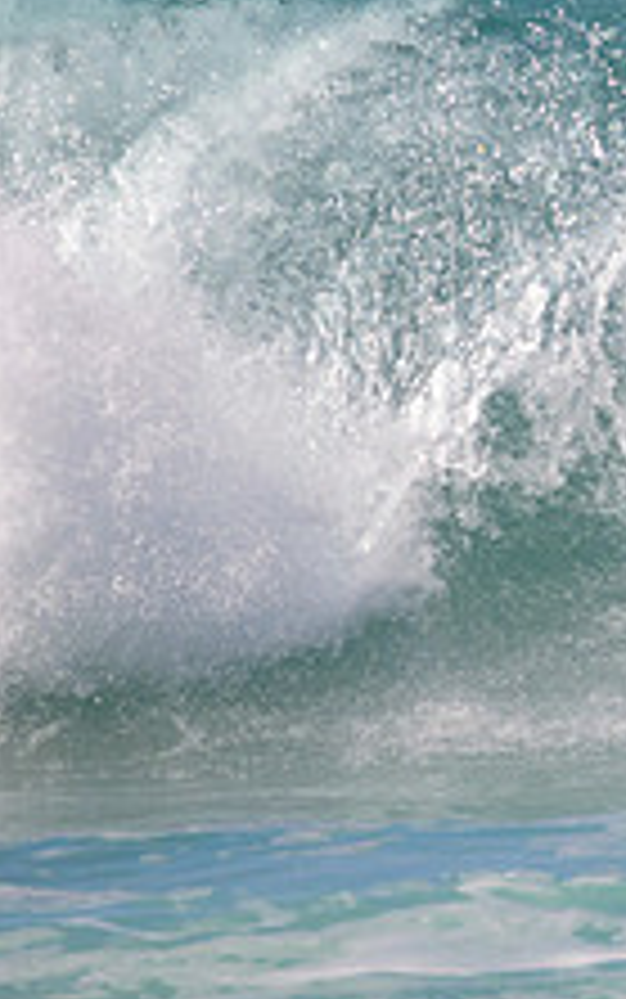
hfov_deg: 0.6
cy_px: 245
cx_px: 1157
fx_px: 58149
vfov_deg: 1.0
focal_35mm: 2133
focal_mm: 800
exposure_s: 1/2000
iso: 1000
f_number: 11
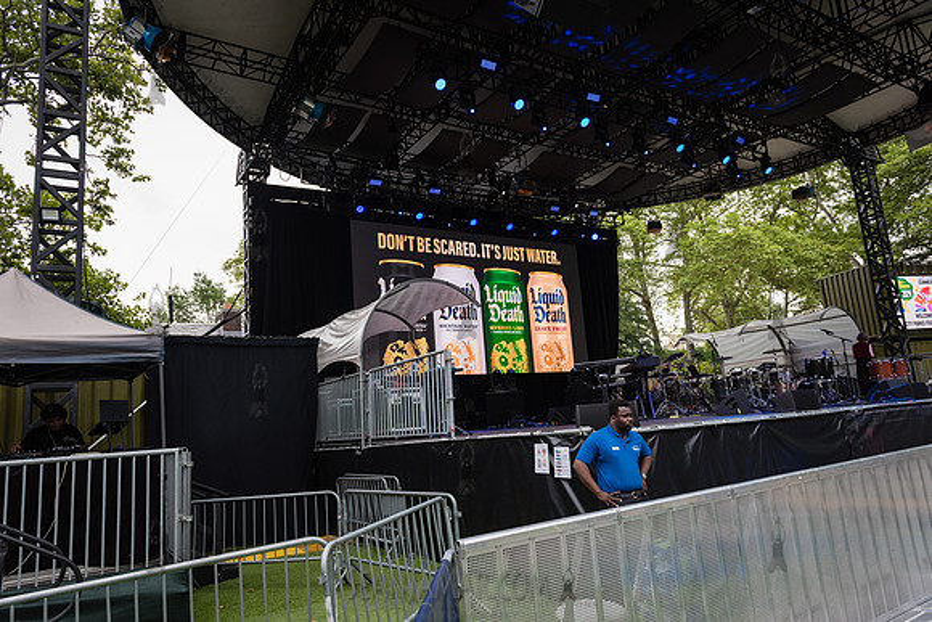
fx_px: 621
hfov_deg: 73.7
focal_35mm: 24
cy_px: 311
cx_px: 466
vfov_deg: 53.2
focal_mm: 24
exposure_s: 1/800
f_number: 4.5
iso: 1000
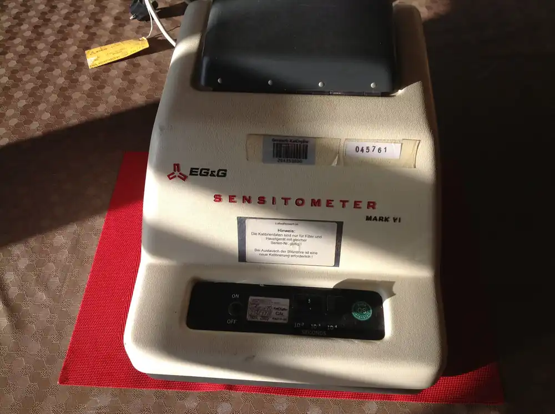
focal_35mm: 35
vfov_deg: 40.6
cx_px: 278
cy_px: 207
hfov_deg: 52.7
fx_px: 560
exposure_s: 1/512
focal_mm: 4.28
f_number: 2.4
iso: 50
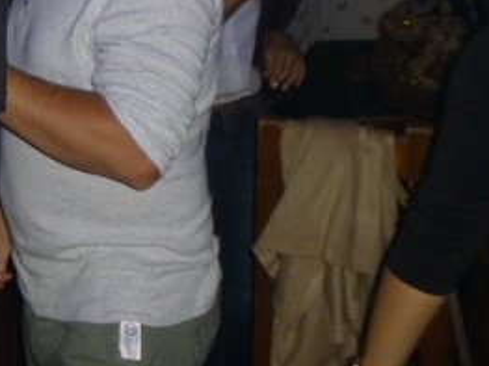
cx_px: -236
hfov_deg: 21.6
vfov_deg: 18.6
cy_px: -41
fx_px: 1073
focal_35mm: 76
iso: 250
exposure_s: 1/60
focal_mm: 4.5
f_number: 3.1
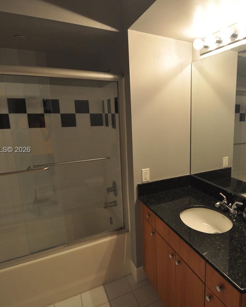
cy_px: 150
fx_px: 200
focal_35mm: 22
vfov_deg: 75.0
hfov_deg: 60.5
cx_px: 177
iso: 720
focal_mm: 10
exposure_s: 1/60
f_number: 4
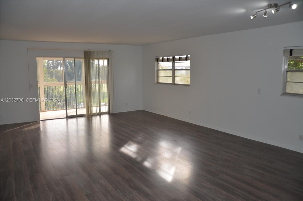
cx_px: 152
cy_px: 100
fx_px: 227
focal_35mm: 27
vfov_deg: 47.7
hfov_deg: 67.5
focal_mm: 18
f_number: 3.5
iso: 200
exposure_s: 1/160
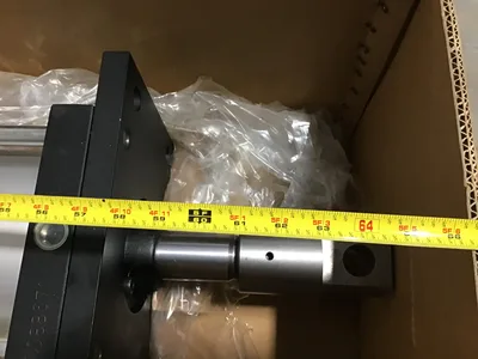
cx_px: 239
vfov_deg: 45.4
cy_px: 180
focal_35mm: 31
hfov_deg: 58.4
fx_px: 428
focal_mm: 3.3
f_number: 2.4
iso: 200
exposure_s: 1/17
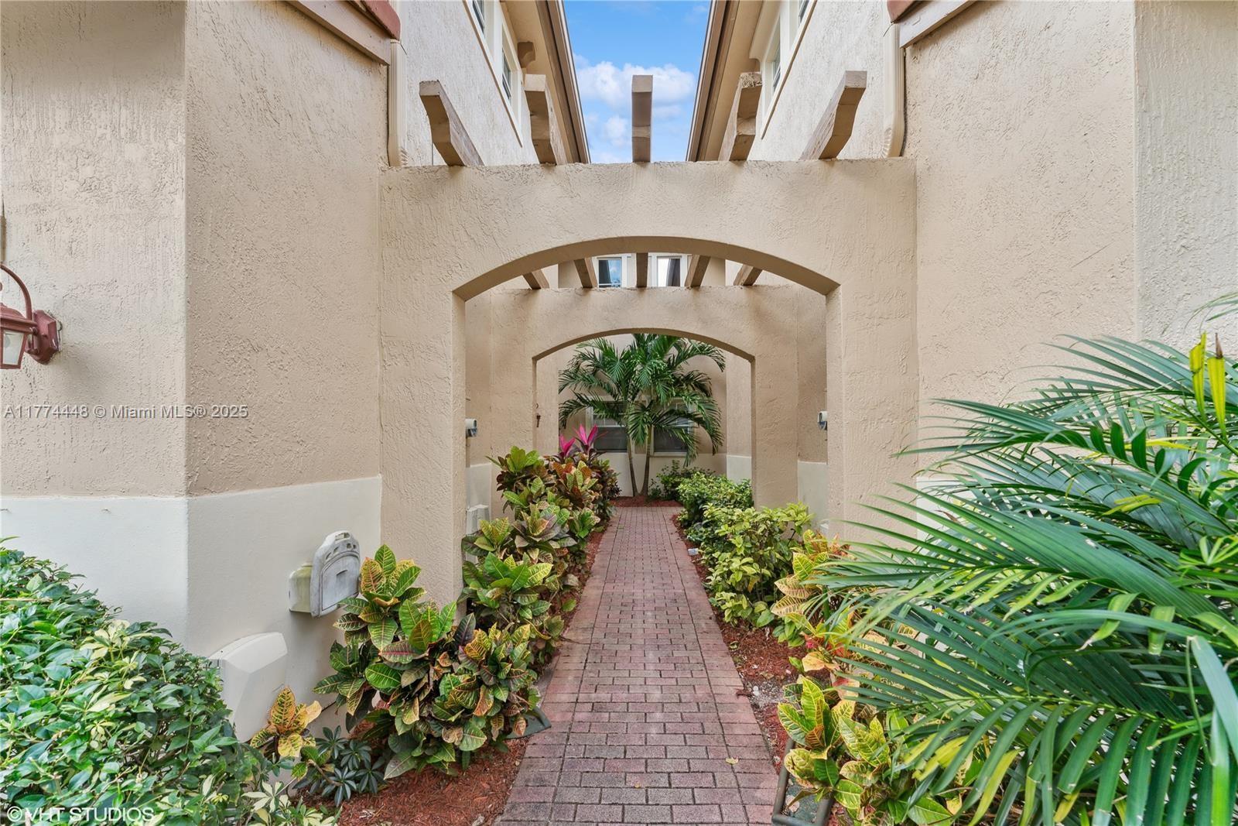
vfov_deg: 81.2
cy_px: 413
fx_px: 481
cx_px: 619
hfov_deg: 104.2
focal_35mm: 14
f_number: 9
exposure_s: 1/80
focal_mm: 14
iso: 250
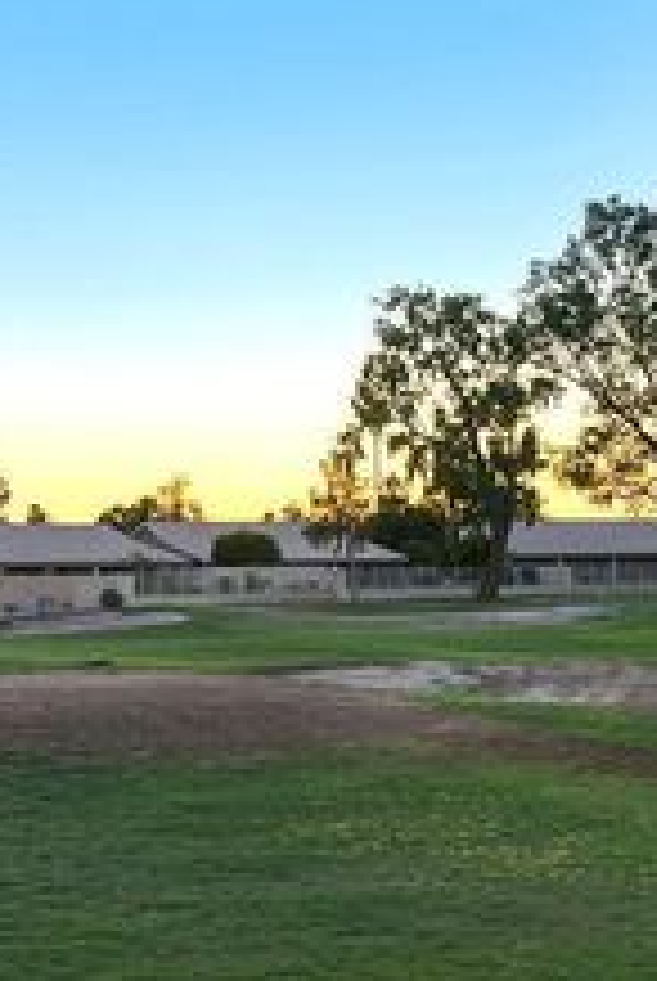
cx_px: 238
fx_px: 2183
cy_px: 486
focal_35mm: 80
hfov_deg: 17.1
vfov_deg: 25.3
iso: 320
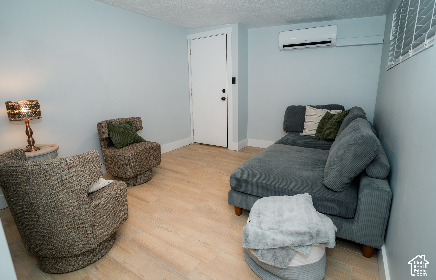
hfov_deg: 92.4
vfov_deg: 67.5
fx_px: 209
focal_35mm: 17
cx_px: 218
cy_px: 134
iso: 800
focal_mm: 17
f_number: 4.5
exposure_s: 1/250
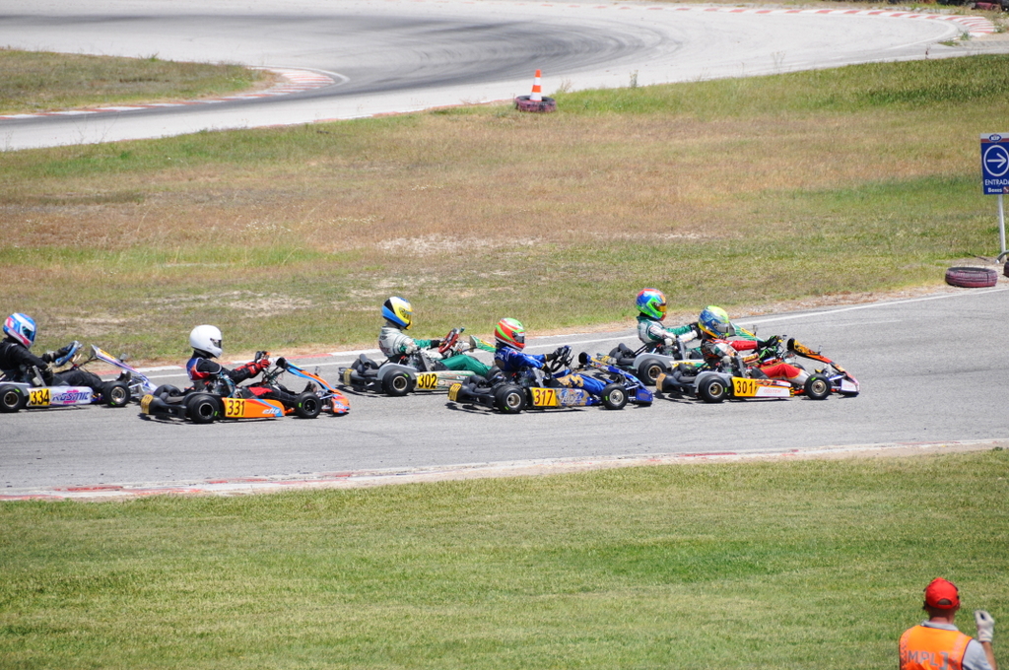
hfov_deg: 6.9
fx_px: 8398
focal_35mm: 300
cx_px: 504
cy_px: 335
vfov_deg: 4.6
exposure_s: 1/2000
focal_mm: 200
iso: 400
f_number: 5.6
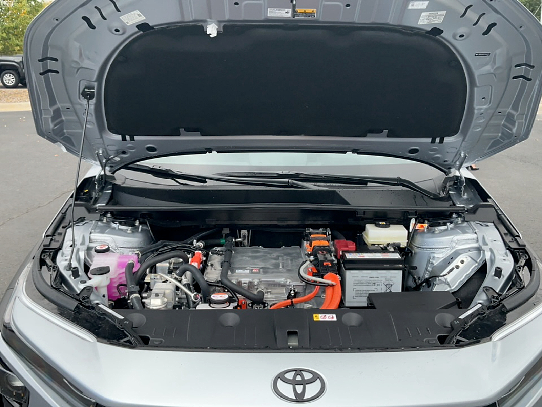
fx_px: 470
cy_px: 204
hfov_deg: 60.0
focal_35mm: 30
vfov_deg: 46.8
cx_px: 271
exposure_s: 1/375
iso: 25
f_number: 1.8
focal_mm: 3
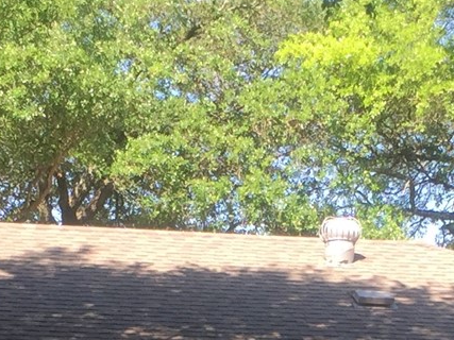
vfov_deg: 10.3
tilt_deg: +1.1
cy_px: 493
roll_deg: -3.0
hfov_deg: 14.2
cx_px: 260
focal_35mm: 139
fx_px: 1823
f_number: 2.2
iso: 32
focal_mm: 4.15
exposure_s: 1/430
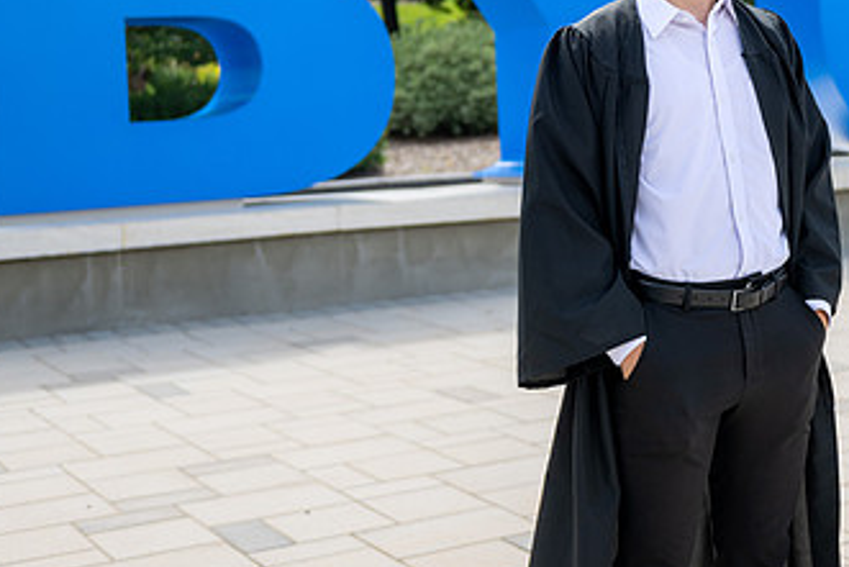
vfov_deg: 19.3
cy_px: 109
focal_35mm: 70
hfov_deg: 28.6
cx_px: 585
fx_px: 1651
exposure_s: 1/1250
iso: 100
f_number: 2.8
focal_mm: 40
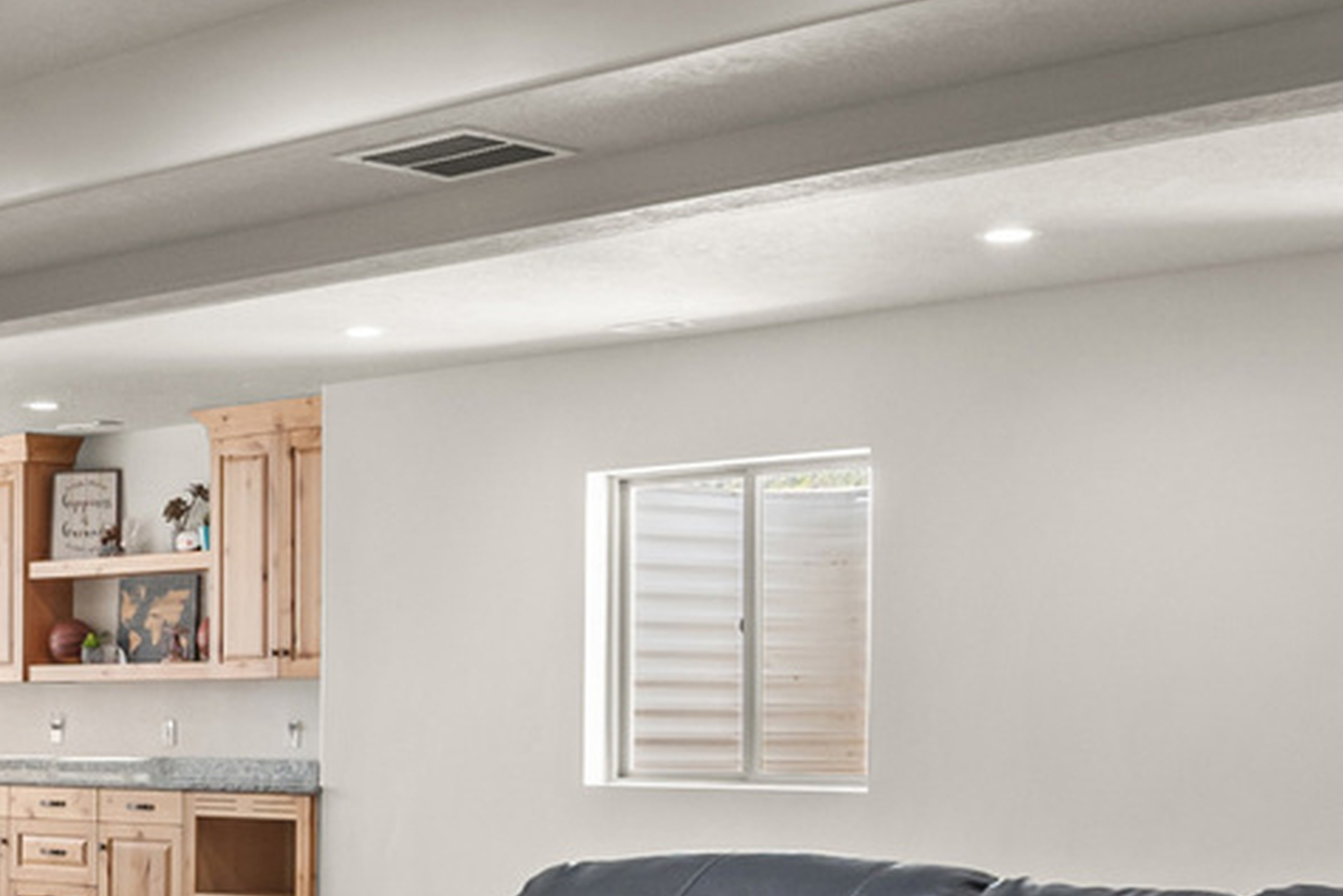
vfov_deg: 19.4
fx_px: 2575
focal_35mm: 69
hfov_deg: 27.6
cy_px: 784
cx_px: 11
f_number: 8
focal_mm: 16
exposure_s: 1
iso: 500
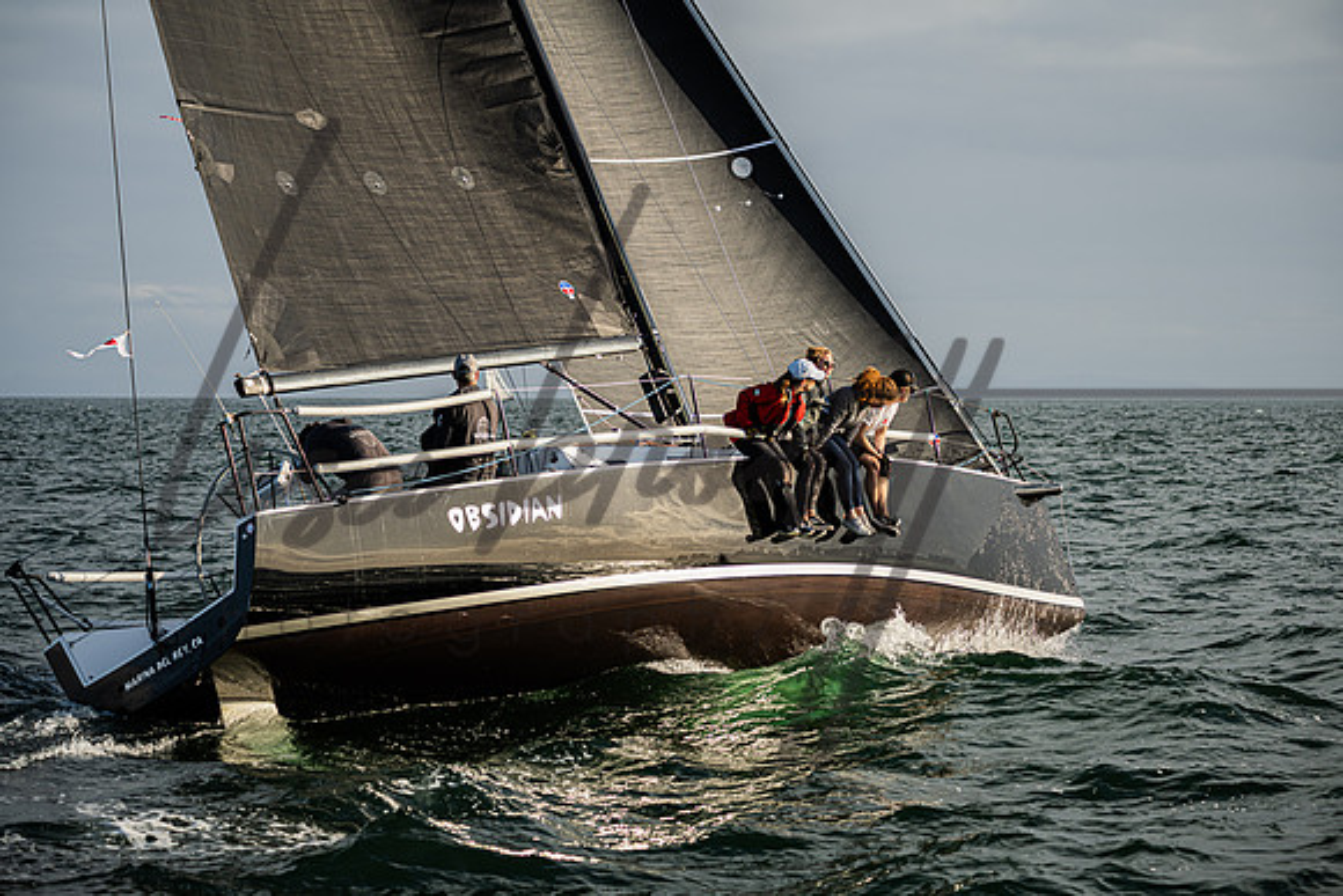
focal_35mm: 102
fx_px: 3815
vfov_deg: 13.4
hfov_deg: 20.0
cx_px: 672
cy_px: 448
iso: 140
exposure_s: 1/1000
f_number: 4.5
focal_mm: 100
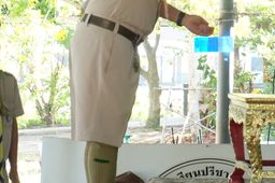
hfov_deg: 8.5
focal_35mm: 242
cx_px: 272
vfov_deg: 5.6
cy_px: -109
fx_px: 1846
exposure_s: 1/125
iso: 1600
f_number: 6.3
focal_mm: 50
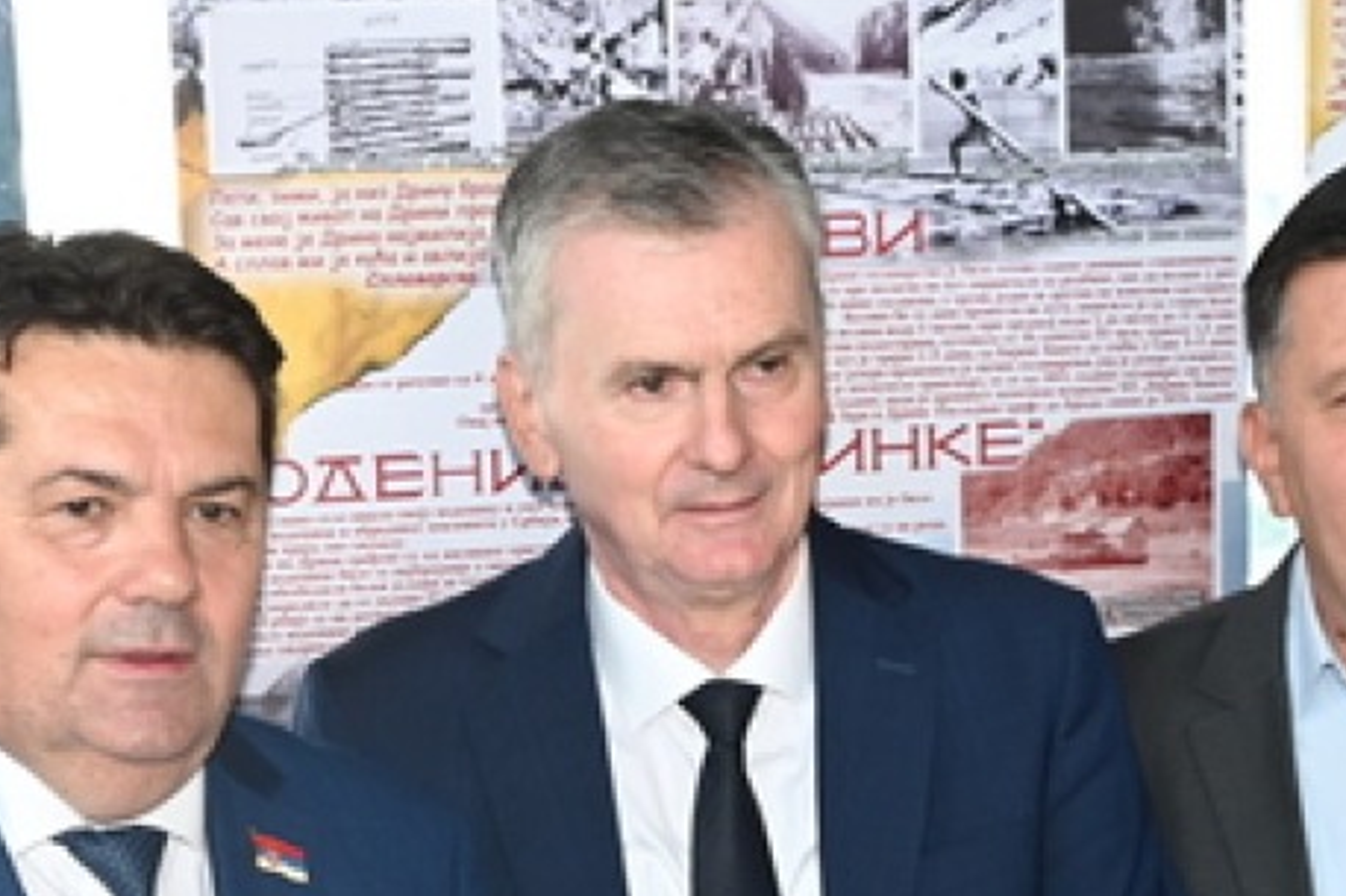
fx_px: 4937
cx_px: 423
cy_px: 1425
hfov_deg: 15.5
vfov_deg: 10.0
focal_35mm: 132
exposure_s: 1/60
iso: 500
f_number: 5.6
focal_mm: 31.5
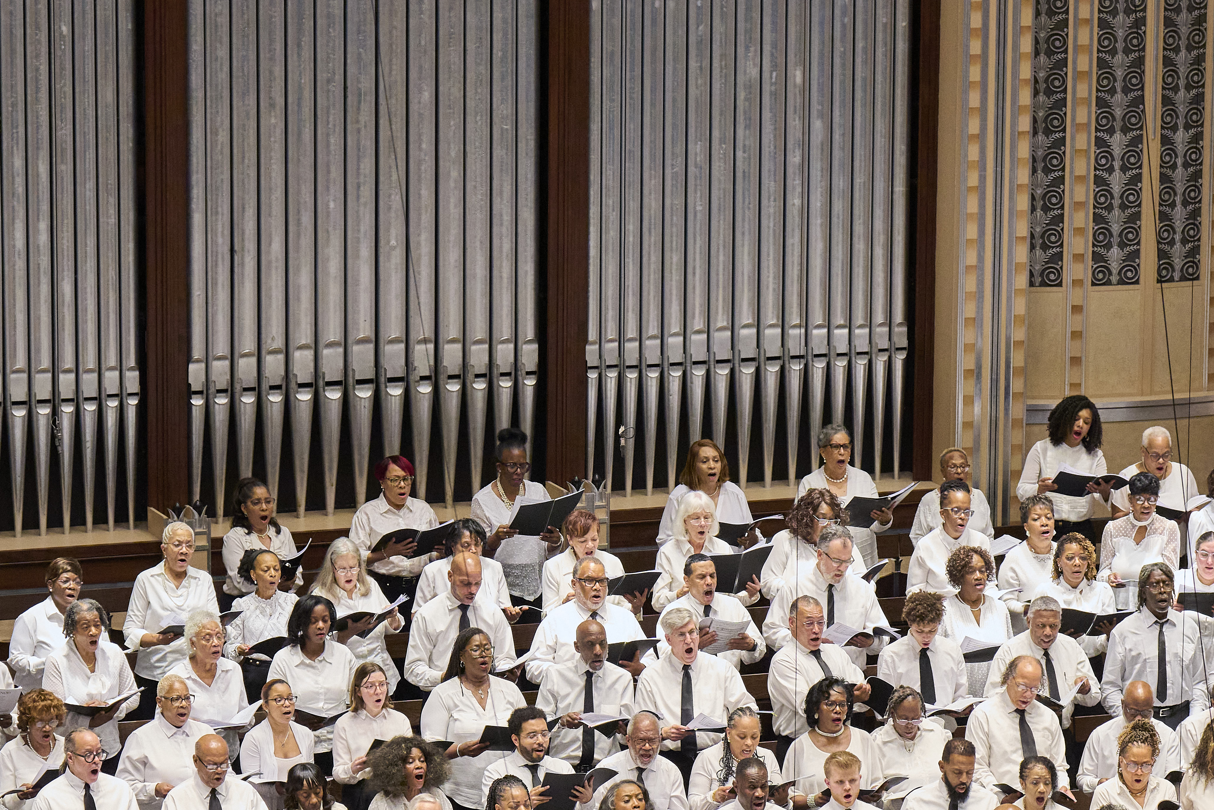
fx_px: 6609
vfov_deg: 7.0
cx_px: 589
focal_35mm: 196
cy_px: 676
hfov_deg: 10.5
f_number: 4
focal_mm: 95
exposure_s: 1/500
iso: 6400
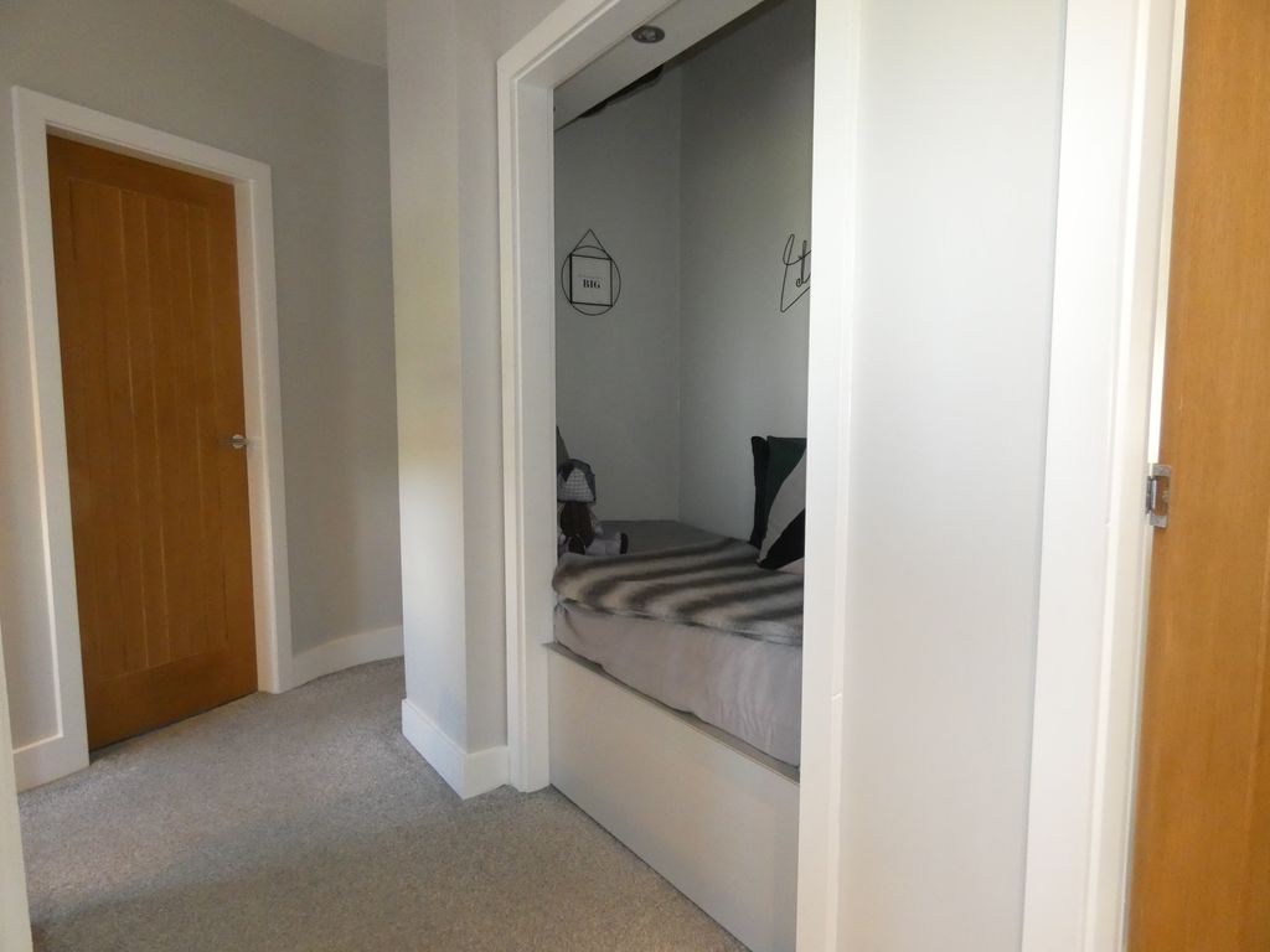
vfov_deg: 66.0
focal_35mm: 20
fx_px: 734
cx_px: 635
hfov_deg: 81.7
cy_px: 476
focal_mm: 3.6
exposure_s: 1/60
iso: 800
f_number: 2.8
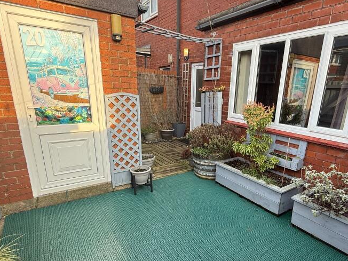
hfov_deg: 75.8
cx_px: 202
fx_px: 221
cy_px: 155
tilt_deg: -16.5
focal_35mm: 22
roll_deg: -3.6
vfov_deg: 60.6
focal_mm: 2.22
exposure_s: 1/145
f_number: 2.2
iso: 50
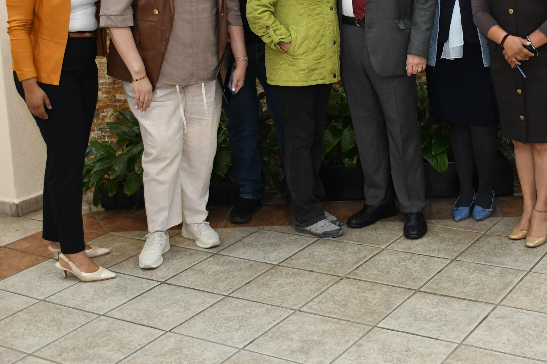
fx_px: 881
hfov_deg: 34.0
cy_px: 29
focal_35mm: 58
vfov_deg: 22.7
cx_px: 388
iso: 1600
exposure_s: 1/100
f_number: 3.5
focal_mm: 20
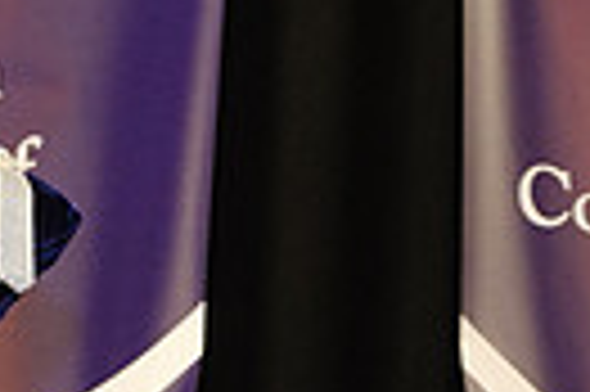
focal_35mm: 236
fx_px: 3863
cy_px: 1141
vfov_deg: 5.5
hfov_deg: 8.7
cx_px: 462
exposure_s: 1/125
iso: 1250
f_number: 4
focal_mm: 24.9
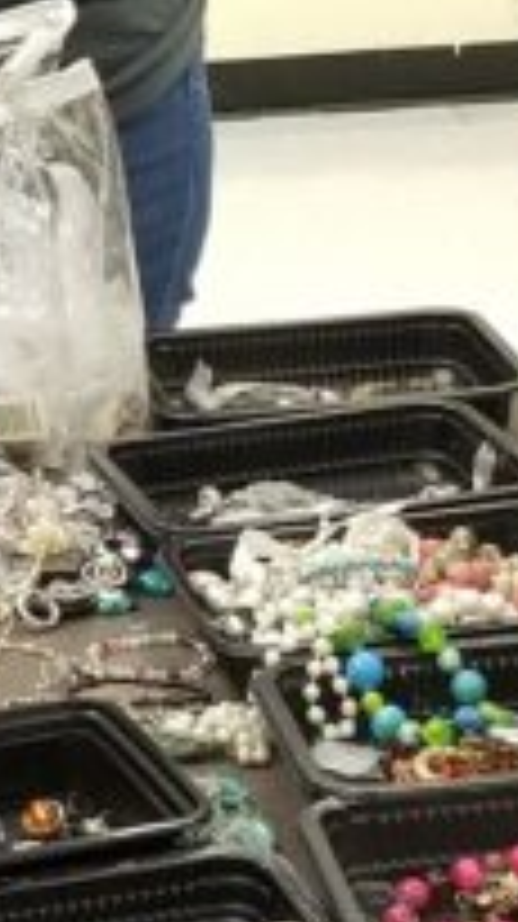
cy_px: 463
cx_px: 153
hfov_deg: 11.4
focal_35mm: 106
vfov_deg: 20.2
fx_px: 2594
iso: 250
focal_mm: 4.25
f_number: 1.7
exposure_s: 1/60
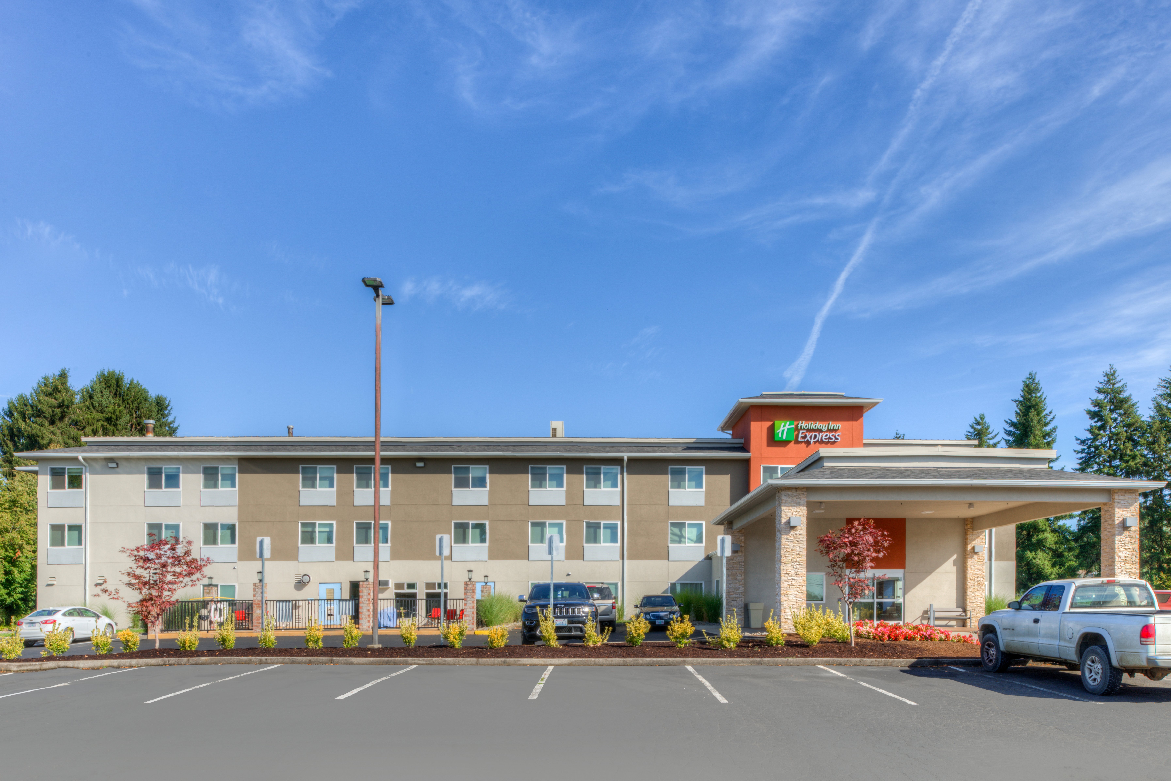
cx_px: 586
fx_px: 781
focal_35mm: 24
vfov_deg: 53.2
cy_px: 390
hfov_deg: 73.7
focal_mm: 24
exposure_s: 1/50
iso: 100
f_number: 16
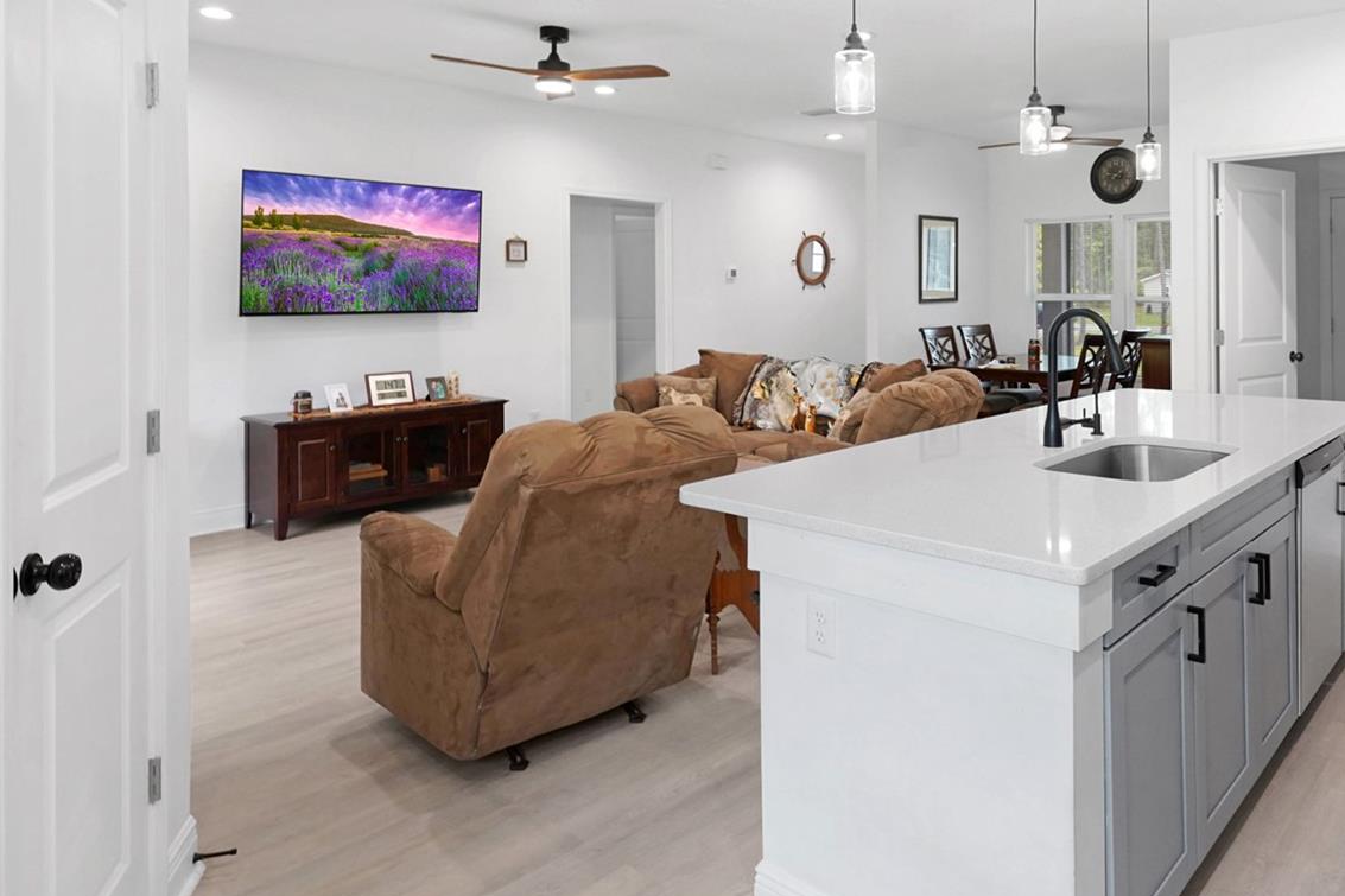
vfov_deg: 51.7
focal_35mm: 24
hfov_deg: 72.2
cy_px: 272
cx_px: 864
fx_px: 896
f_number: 8
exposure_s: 1/25
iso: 800
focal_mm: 17
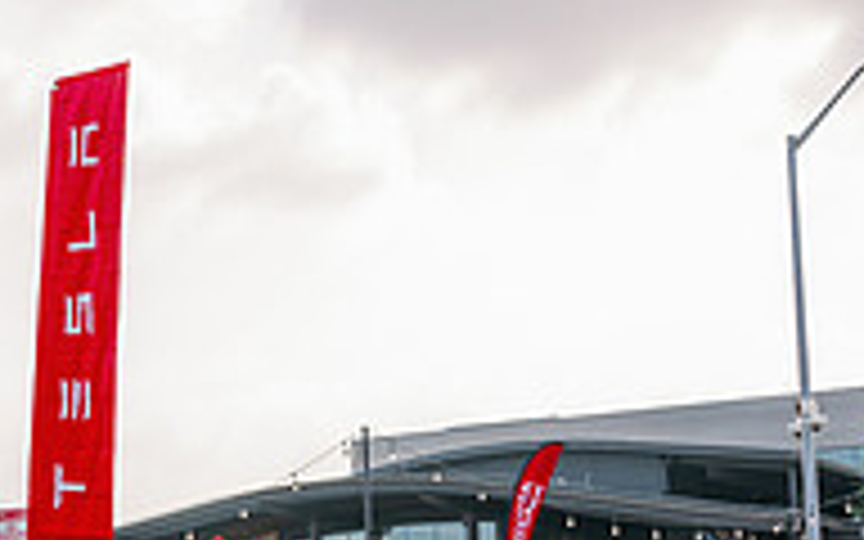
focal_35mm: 77
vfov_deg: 16.8
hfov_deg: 25.0
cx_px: -76
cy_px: 461
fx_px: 1813
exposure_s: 1/500
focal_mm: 25
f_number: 4.5
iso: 100
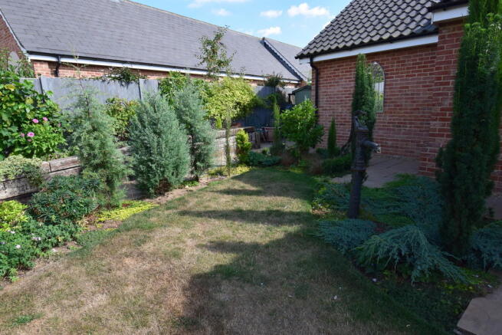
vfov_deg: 59.5
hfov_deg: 81.2
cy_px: 168
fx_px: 293
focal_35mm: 21
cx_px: 251
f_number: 10
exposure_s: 1/320
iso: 400
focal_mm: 14
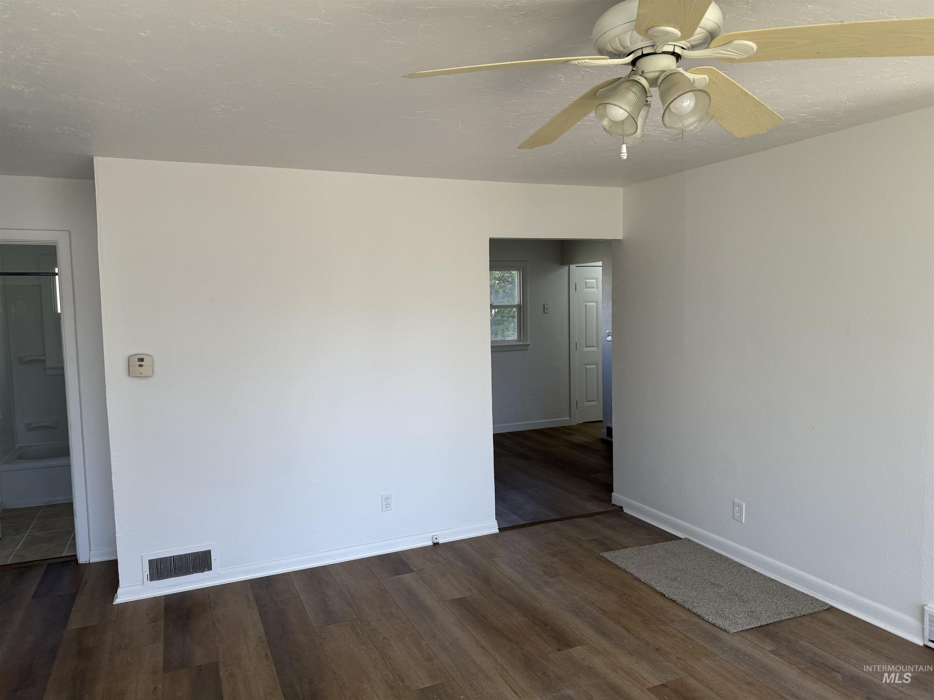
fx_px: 648
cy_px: 350
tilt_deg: -1.9
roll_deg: +1.0
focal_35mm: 24
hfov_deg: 71.6
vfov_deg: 56.8
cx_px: 467
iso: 100
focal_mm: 6.76
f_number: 1.78
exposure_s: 1/524
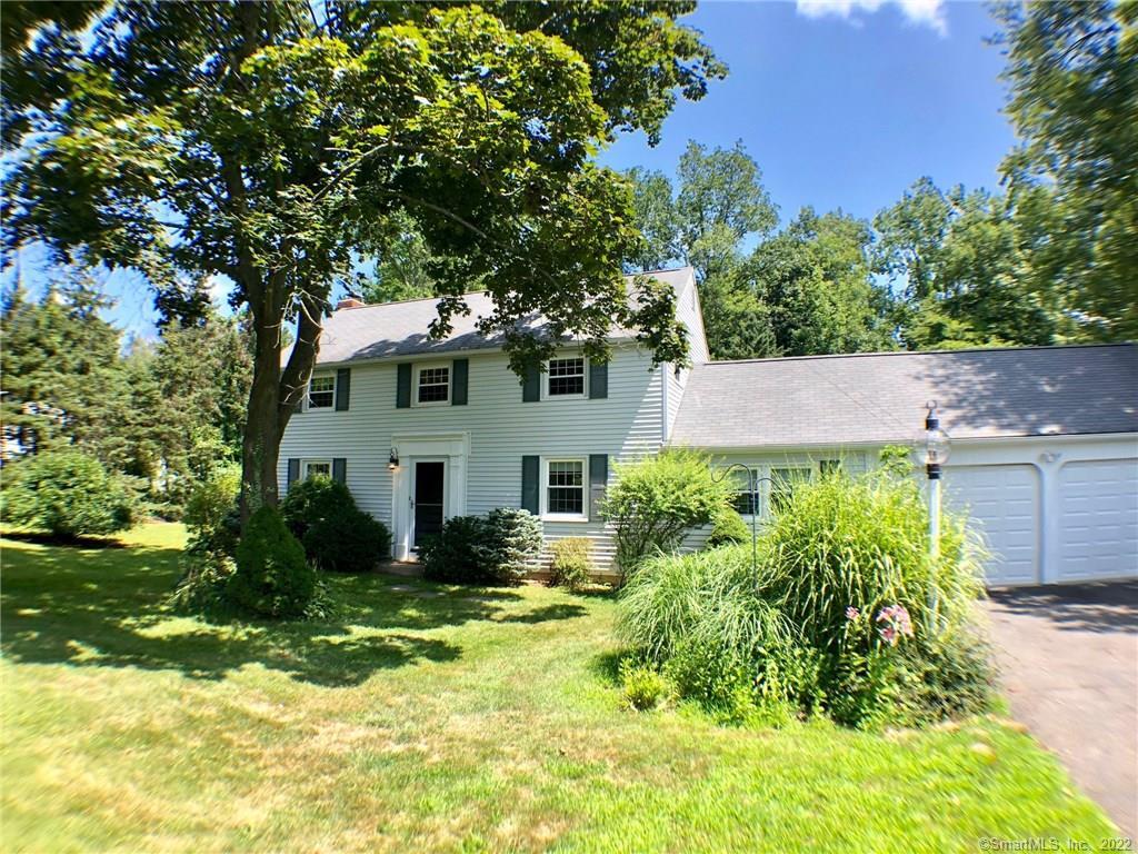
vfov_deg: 49.7
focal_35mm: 28
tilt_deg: +4.4
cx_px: 569
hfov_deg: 63.4
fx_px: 920
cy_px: 427
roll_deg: -1.1
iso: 20
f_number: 1.8
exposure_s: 1/433
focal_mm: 3.99
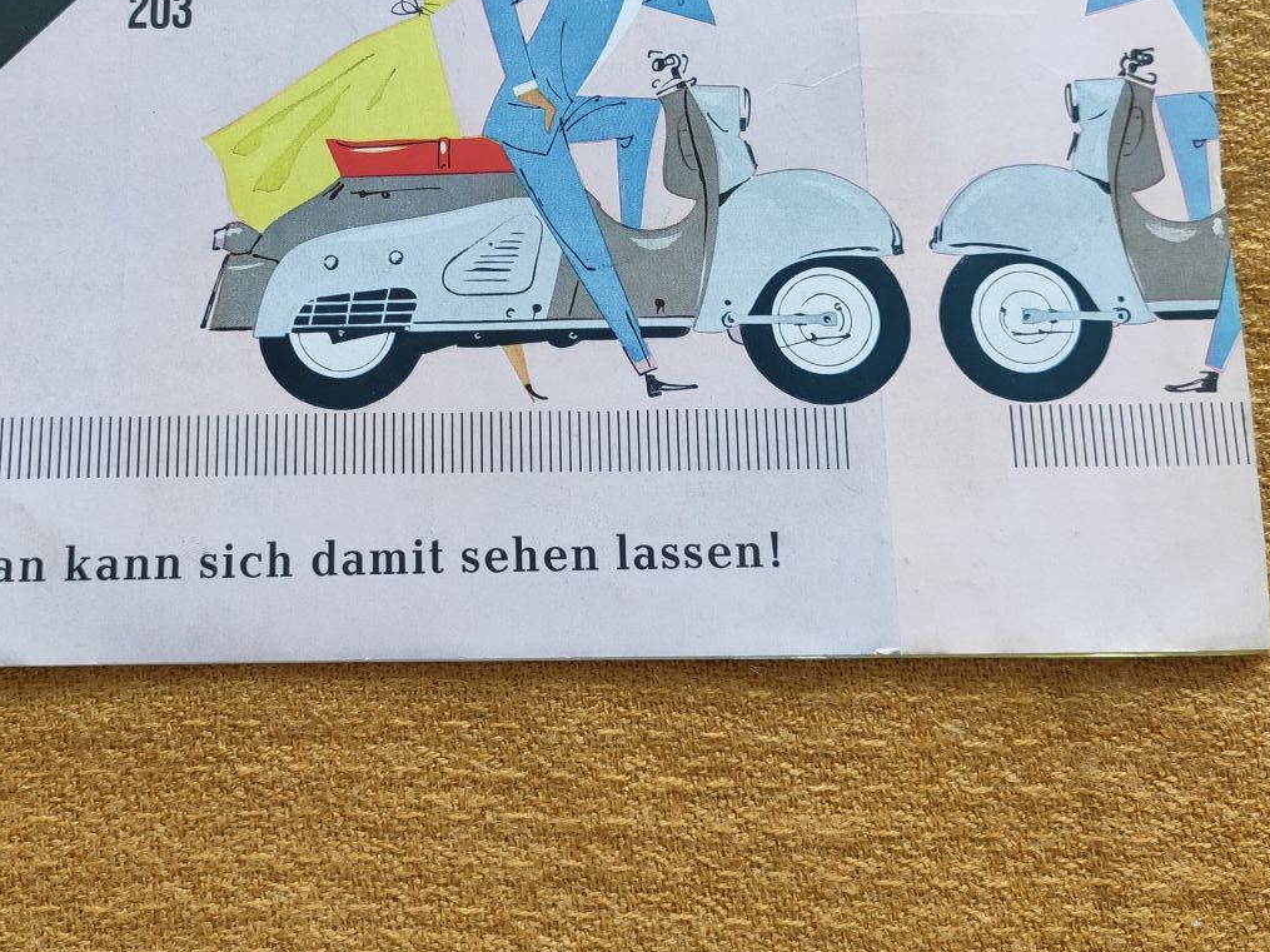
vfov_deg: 34.4
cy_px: 235
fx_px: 1504
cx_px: 499
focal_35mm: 41
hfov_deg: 45.5
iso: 611
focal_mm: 4.77
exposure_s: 1/100
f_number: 1.75
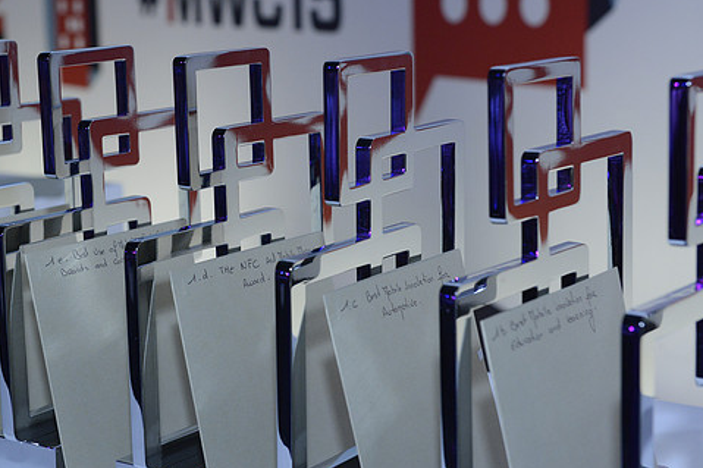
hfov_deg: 25.3
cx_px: 291
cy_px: 194
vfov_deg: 17.0
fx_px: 1562
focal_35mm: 80
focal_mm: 66
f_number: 8
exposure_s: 1/125
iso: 2500
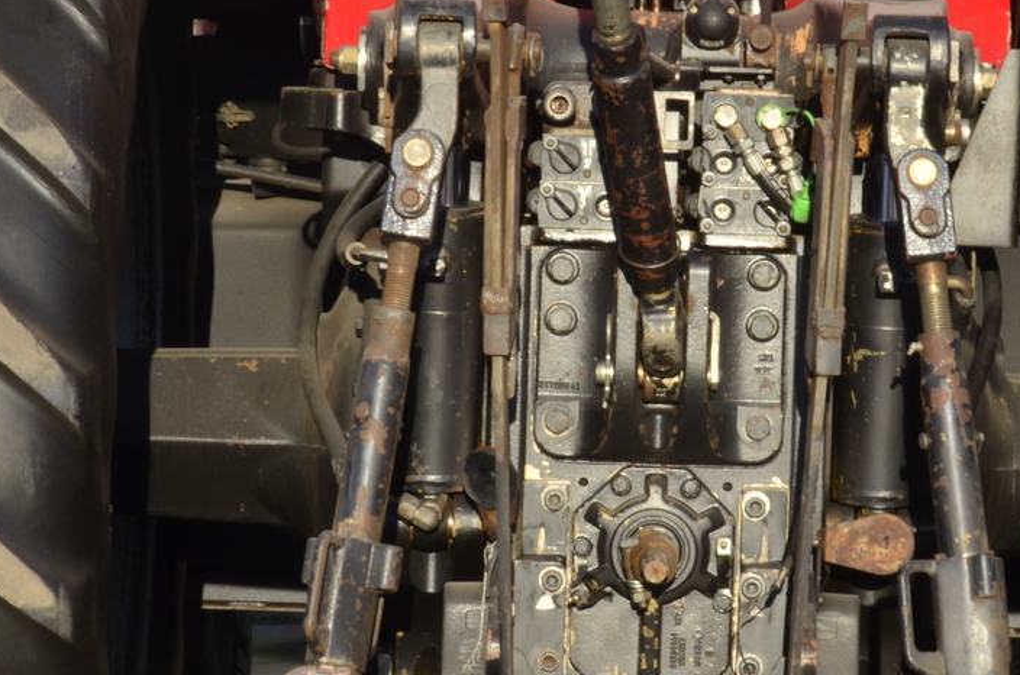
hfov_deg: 10.8
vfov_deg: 7.2
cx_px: 664
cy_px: 397
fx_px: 5399
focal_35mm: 191
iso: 125
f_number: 32
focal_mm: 70
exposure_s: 1/10
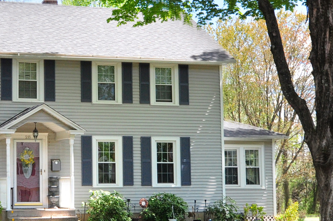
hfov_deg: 35.8
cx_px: 72
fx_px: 499
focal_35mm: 54
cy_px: 128
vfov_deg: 25.0
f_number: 8
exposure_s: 1/250
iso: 640
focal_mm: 20
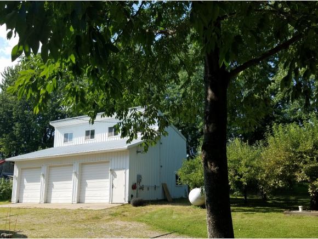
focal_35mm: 26
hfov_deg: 67.3
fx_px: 239
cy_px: 120
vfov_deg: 53.1
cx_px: 159
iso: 50
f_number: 1.7
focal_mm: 4.2
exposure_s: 1/1668
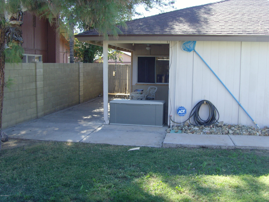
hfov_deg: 47.9
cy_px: 101
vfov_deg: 36.8
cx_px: 134
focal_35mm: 39
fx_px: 303
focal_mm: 6.6
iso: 80
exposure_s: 1/125
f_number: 3.5
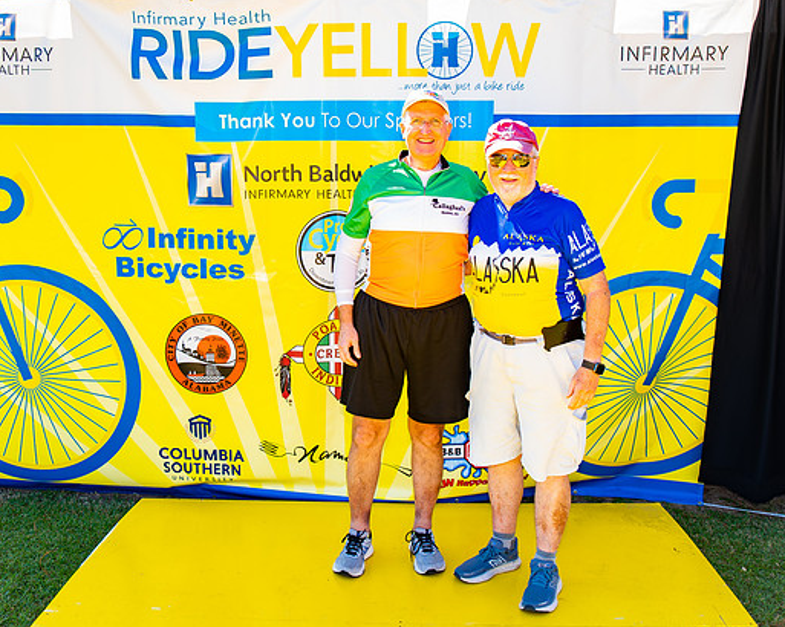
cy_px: 283
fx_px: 952
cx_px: 375
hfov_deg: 44.8
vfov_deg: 36.4
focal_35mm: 41
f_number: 2.8
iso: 100
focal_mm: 30
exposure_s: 1/200
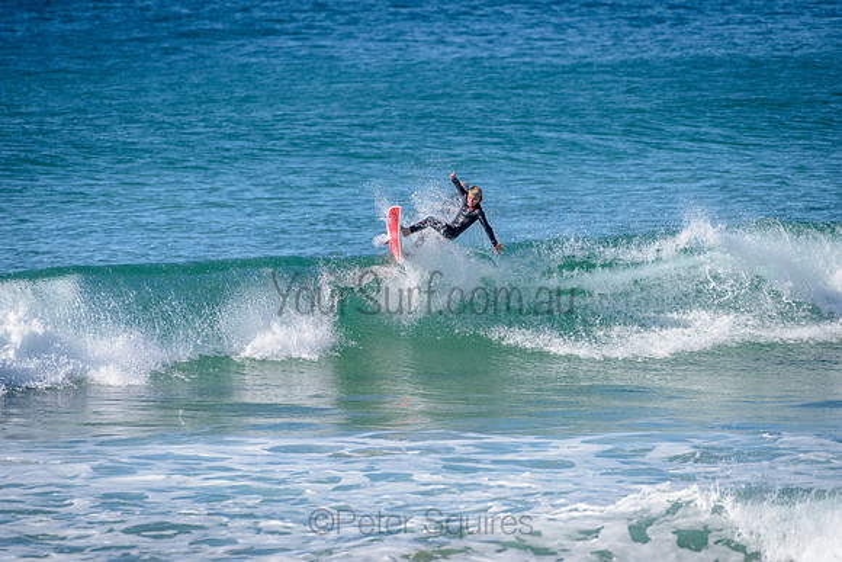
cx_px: 421
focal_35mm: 500
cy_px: 281
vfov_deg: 2.8
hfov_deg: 4.1
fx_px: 11697
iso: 200
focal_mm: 500
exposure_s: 1/2000
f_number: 5.6
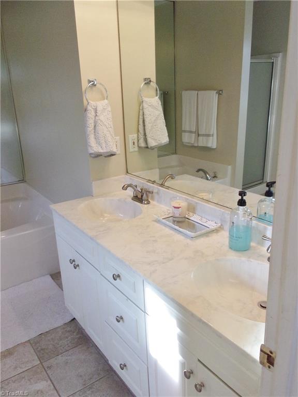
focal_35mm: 28
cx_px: 149
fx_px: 321
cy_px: 198
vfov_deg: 63.4
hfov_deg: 49.7
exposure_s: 1/34
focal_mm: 5.1
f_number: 3.9
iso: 195
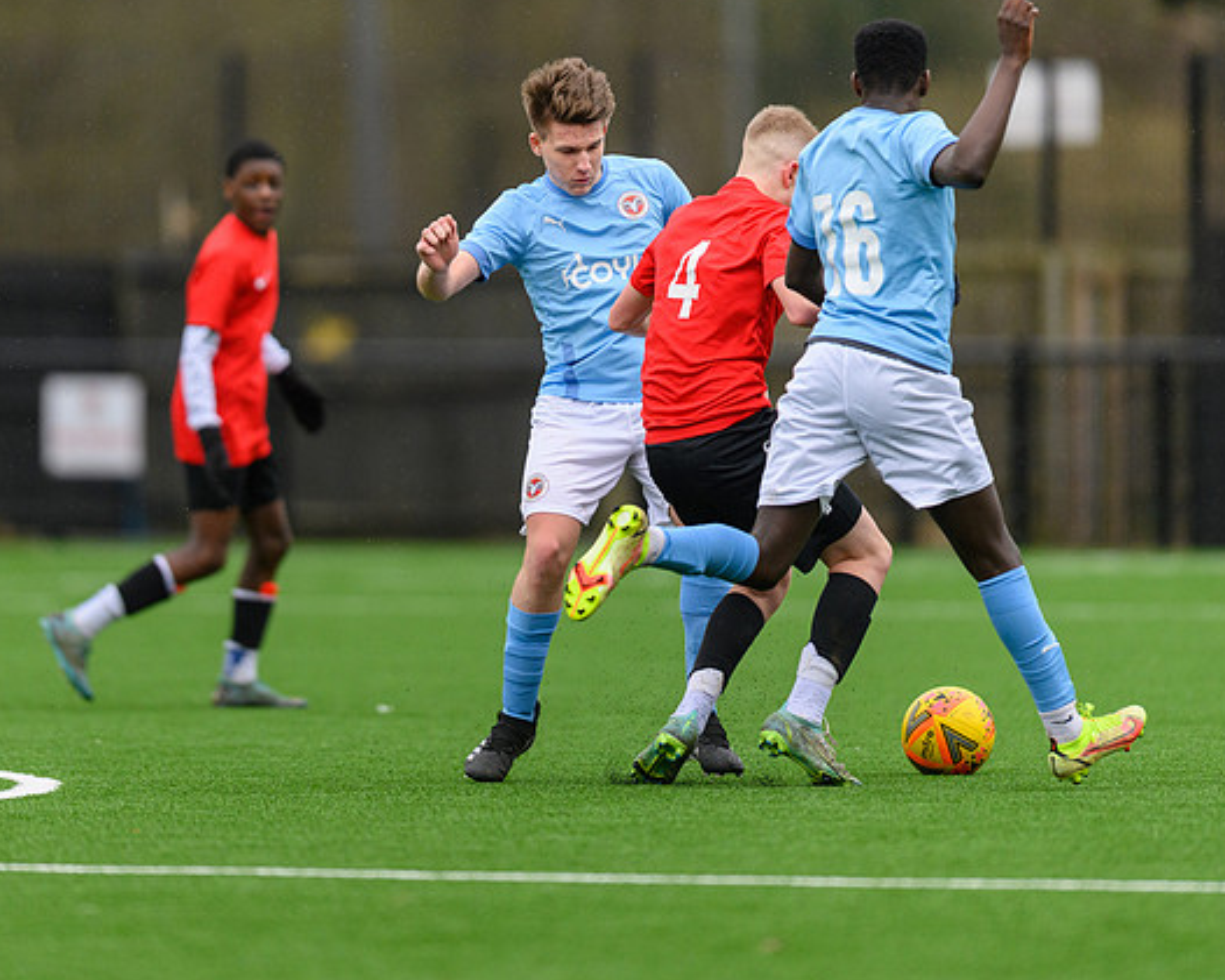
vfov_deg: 3.0
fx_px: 18602
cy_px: 500
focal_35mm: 513
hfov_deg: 3.8
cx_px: 467
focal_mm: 400
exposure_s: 1/2000
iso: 1400
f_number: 2.8
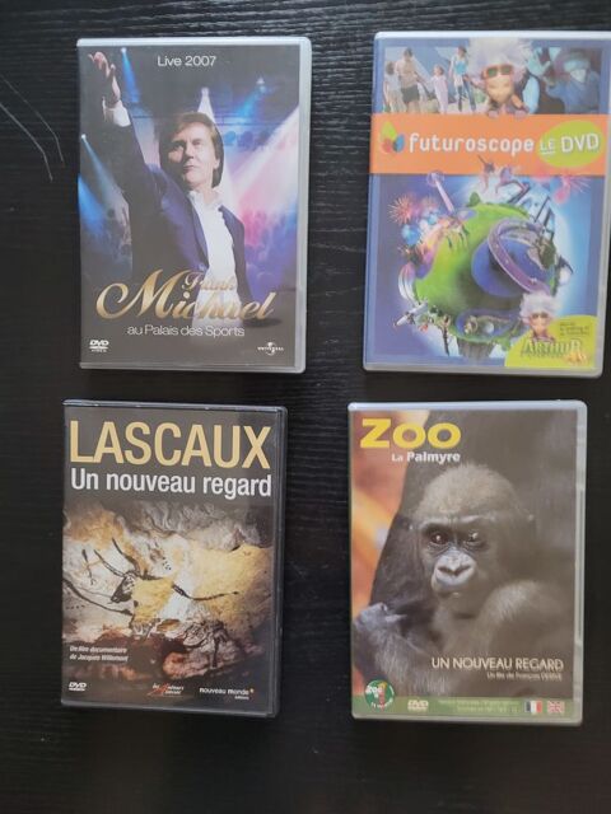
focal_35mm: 26
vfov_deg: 67.3
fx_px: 612
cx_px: 306
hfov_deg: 53.1
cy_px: 407
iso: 320
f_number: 1.8
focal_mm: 5.4
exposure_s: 1/50
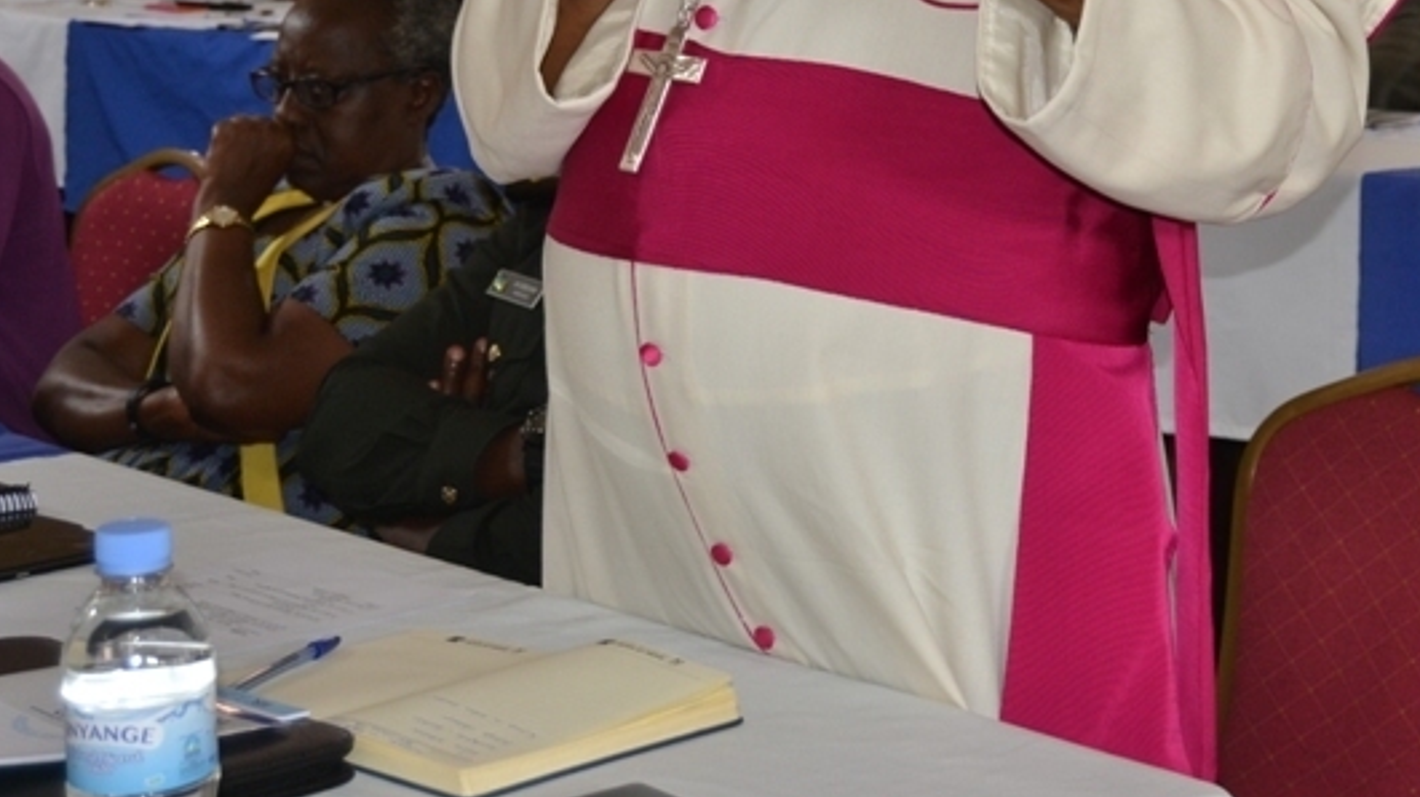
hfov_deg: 27.2
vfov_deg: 15.3
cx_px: 1043
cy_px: -68
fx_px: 2898
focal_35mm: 77
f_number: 4
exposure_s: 1/100
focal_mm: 26
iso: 400
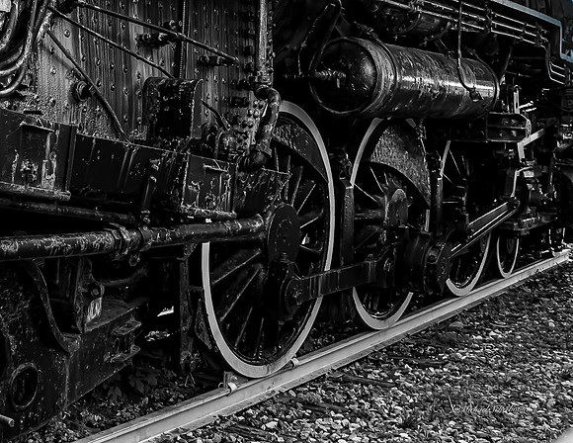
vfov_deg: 25.1
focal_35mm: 57
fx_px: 955
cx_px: 57
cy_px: 18
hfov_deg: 31.8
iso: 400
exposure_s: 1/40
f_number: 8
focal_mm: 18
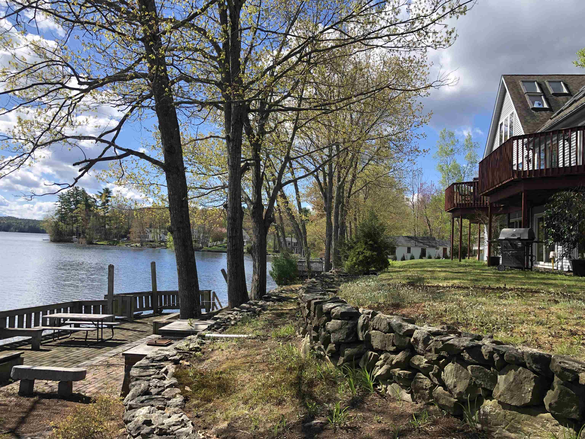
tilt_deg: +0.1
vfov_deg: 49.7
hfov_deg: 63.4
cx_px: 292
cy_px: 220
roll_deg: -2.5
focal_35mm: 28
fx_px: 473
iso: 20
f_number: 1.8
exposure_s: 1/1548
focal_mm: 3.99
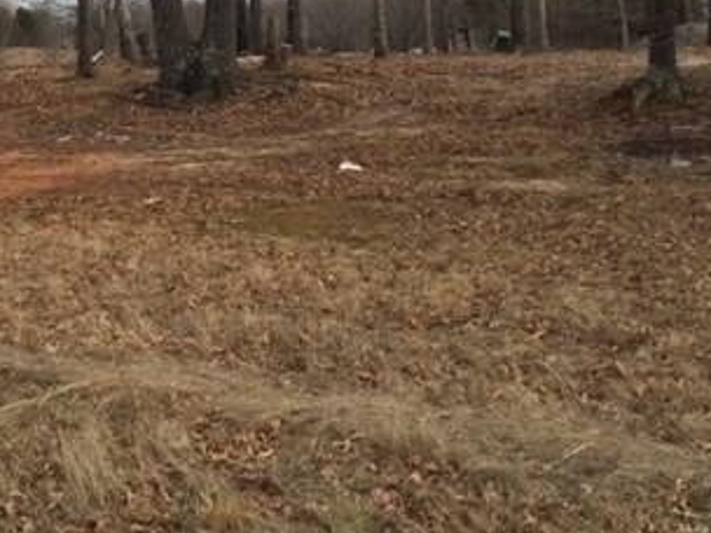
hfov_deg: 31.1
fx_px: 1253
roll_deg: +0.1
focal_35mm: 61
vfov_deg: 23.4
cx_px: 168
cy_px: 47
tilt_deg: +1.1
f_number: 2.2
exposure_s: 1/2326
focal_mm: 4.15
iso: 32
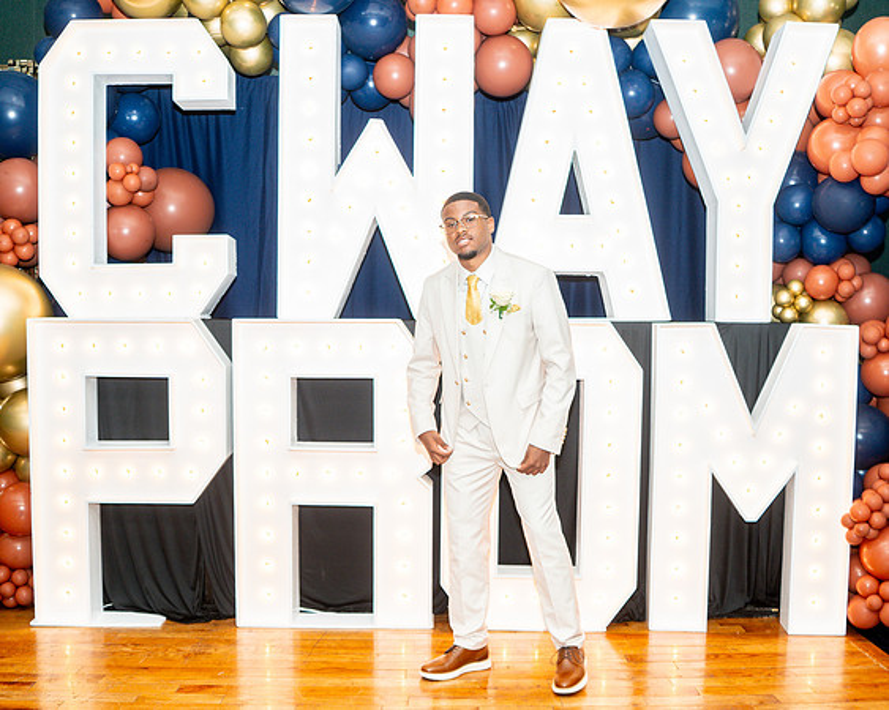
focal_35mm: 36
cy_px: 399
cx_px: 461
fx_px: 954
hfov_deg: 50.0
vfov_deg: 40.8
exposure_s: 1/125
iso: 640
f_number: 3.5
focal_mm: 28
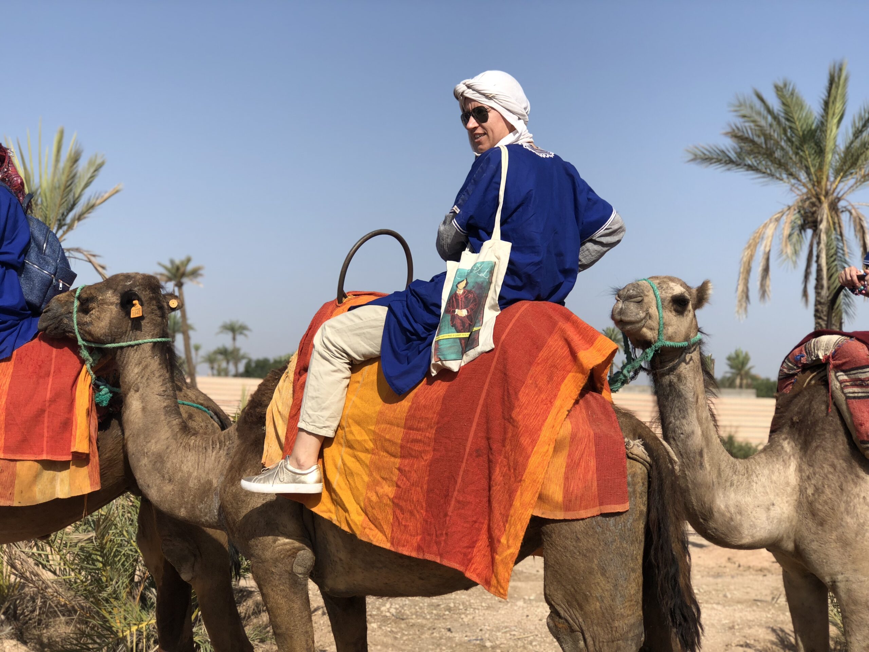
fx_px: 1431
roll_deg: -1.9
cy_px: 326
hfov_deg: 33.8
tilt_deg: +3.8
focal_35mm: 57
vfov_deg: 25.7
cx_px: 434
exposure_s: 1/857
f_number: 2.8
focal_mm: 6.6
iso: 20
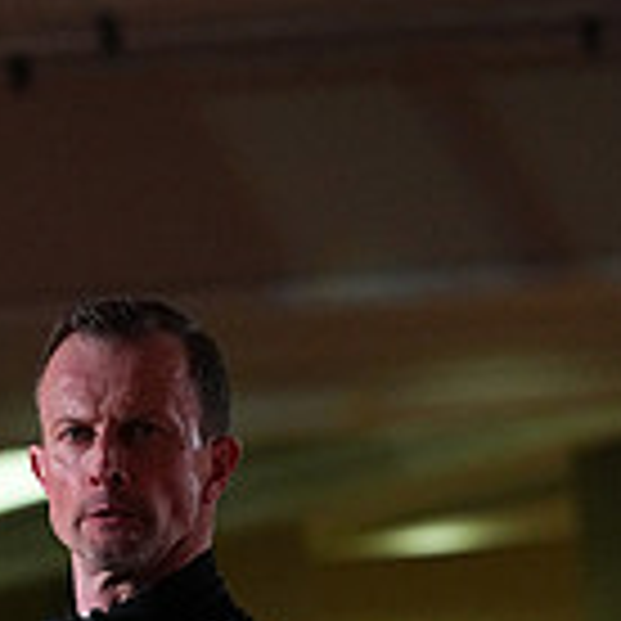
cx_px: -137
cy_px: 1192
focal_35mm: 576
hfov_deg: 3.0
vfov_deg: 3.0
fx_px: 11691
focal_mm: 161
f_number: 5
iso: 6400
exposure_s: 1/400
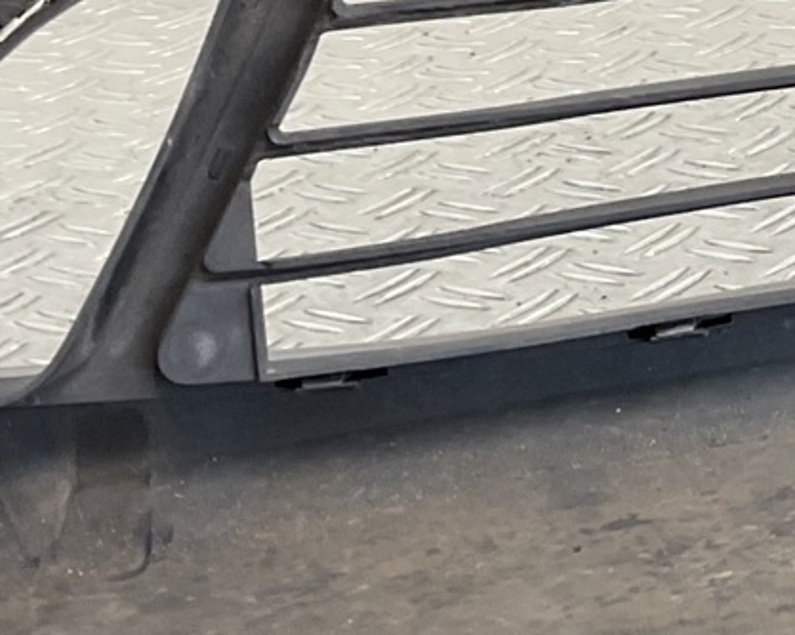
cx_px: 1331
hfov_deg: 13.0
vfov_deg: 11.0
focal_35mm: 137
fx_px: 3221
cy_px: -177
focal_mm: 3
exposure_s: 1/100
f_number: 1.8
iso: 20
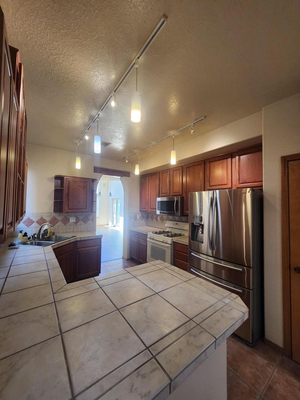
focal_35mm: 13
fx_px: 150
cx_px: 150
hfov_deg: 89.9
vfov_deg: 106.2
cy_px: 200
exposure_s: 1/60
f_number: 2.2
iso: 125
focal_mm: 1.74
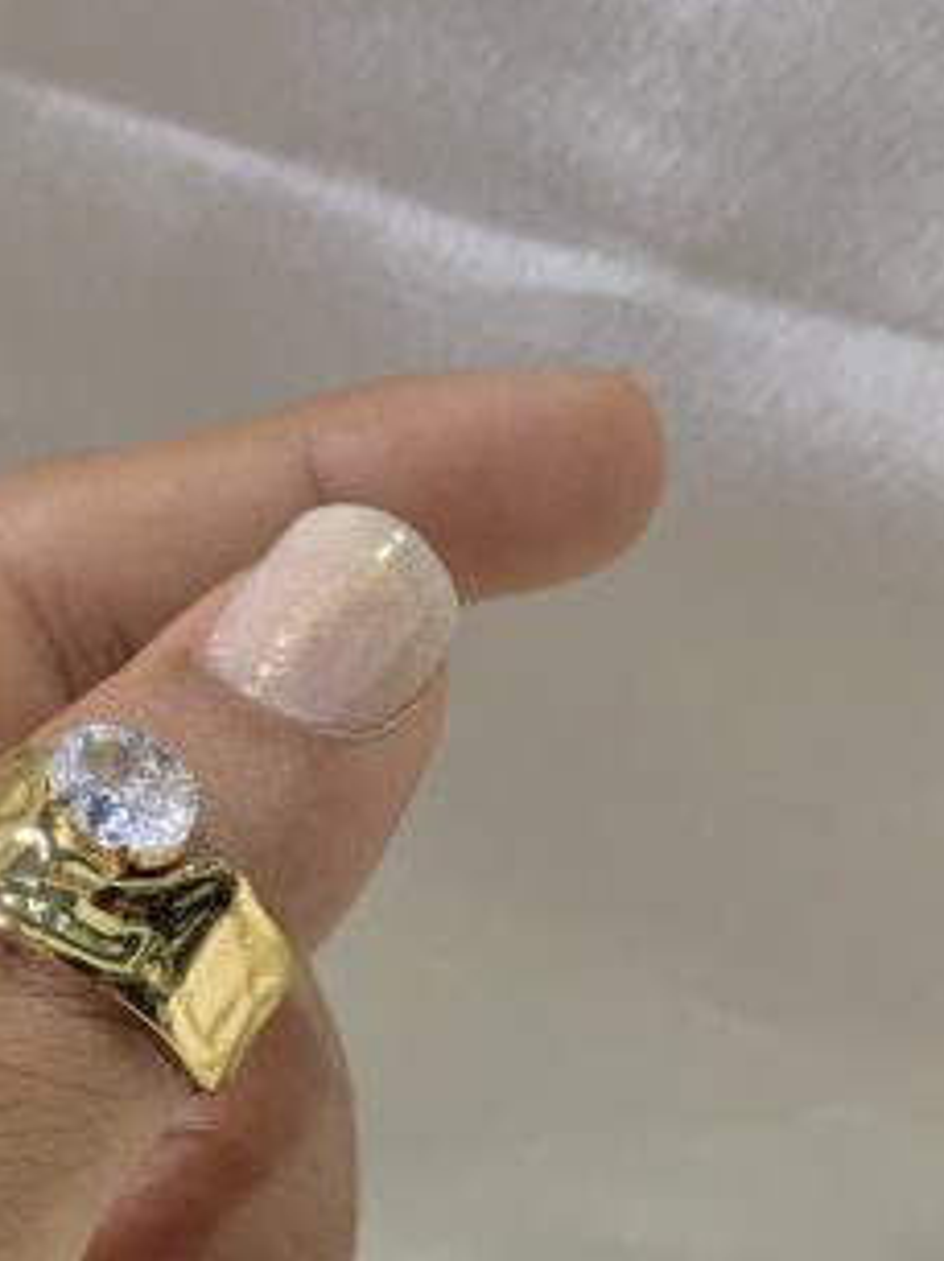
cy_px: 1034
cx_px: 37
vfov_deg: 27.9
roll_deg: -9.4
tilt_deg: -35.1
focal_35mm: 68
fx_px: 2476
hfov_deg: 21.0
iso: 80
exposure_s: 1/50
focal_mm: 4.25
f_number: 1.8
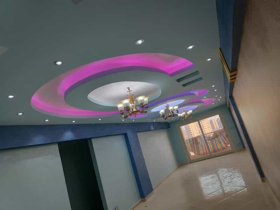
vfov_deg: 66.0
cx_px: 140
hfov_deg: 81.7
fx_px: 162
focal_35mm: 20
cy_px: 105
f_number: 1.9
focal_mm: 3.94
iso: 416
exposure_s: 1/100
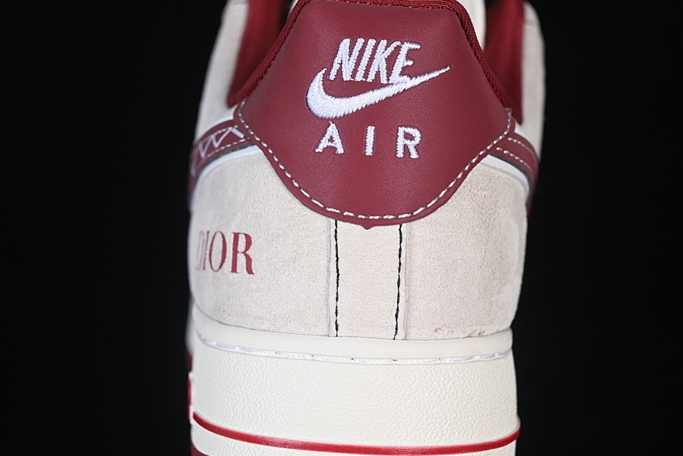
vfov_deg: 18.0
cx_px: 345
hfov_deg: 26.6
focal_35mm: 76
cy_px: 230
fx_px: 1442
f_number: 7.1
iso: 160
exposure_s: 1/80
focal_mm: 50
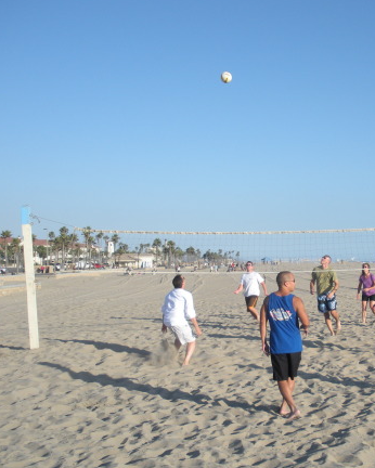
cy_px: 244
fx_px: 721
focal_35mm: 52
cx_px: 319
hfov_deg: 28.3
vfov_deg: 36.0
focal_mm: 6.3
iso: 64
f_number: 3.5
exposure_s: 1/570
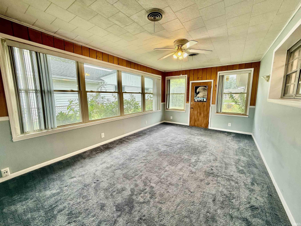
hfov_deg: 102.1
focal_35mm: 14
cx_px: 150
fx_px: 122
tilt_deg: -9.1
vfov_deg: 85.7
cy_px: 113
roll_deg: -0.3
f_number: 2.2
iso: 80
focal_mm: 2.22
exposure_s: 1/120
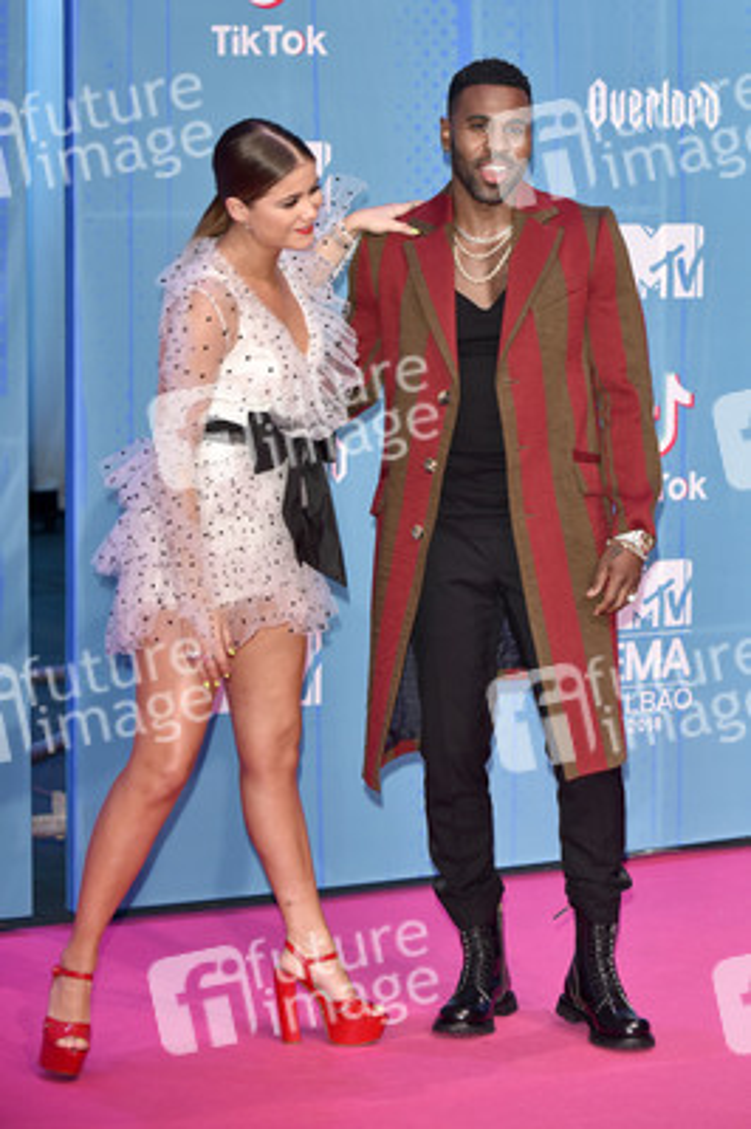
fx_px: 6269
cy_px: 564
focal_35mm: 200
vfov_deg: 10.3
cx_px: 376
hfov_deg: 6.9
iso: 2000
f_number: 4.5
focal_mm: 200
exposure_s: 1/250
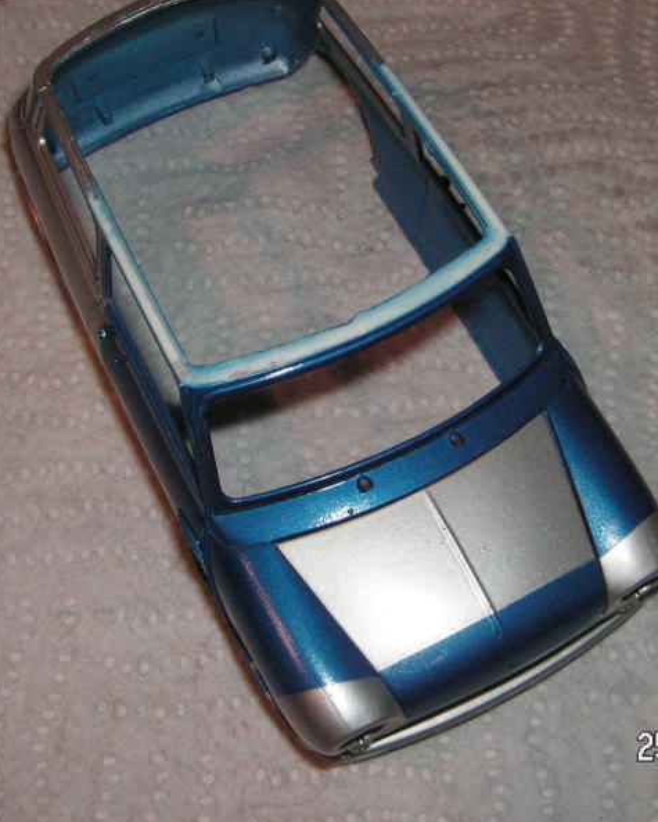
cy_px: 412
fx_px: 1216
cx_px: 348
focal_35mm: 50
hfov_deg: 30.3
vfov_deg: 37.3
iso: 160
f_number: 6.6
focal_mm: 6.3
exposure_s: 1/45
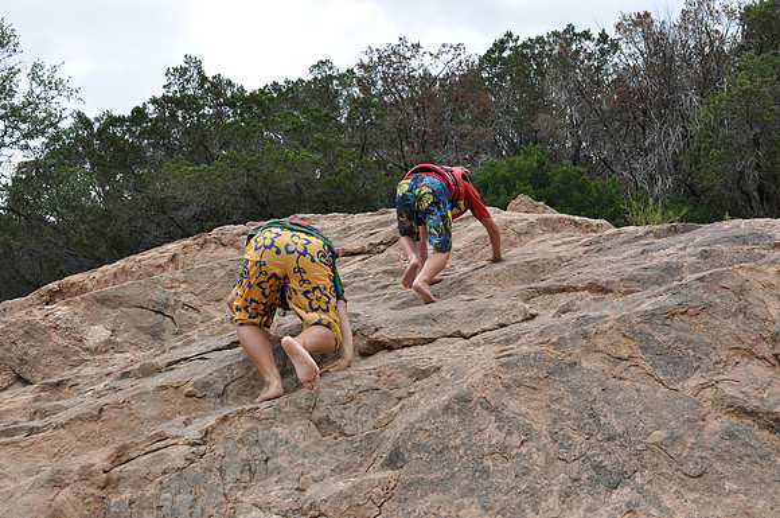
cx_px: 390
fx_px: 876
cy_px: 259
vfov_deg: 32.9
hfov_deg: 48.0
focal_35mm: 40
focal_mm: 27
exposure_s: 1/1600
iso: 400
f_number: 6.3
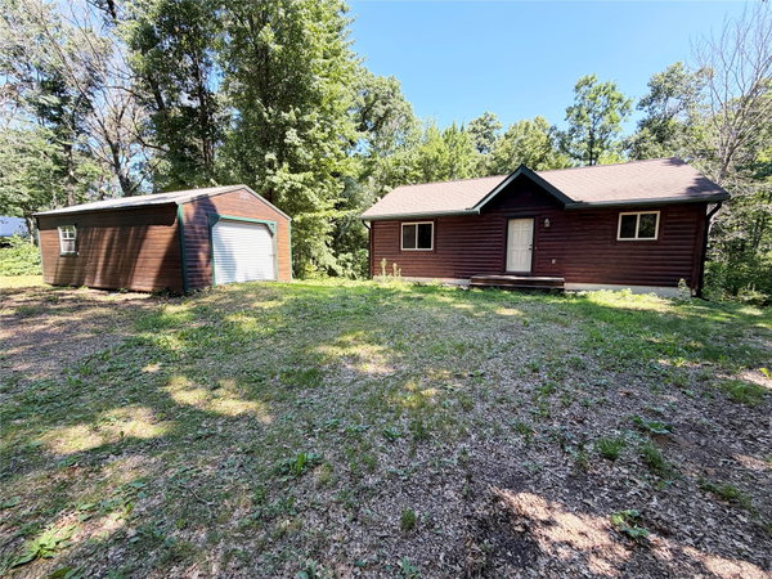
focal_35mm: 14
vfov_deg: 85.7
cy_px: 290
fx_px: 312
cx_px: 386
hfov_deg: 102.1
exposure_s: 1/175
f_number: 2.2
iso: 40
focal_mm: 2.22
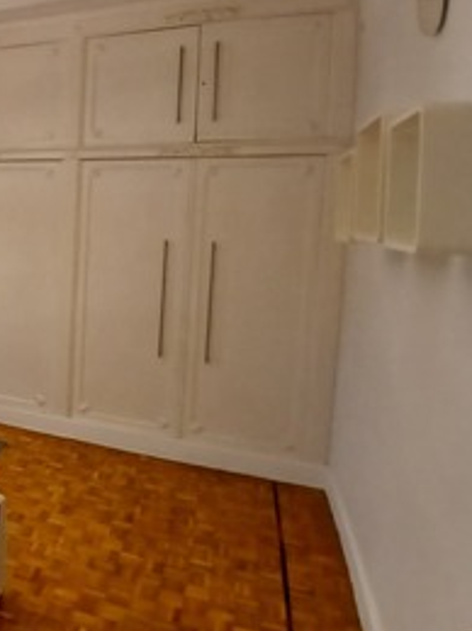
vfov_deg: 59.3
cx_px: -60
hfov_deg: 38.0
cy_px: 240
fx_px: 546
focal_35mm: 30
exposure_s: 1/33.3
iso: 100
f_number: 2.2
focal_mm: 1.4
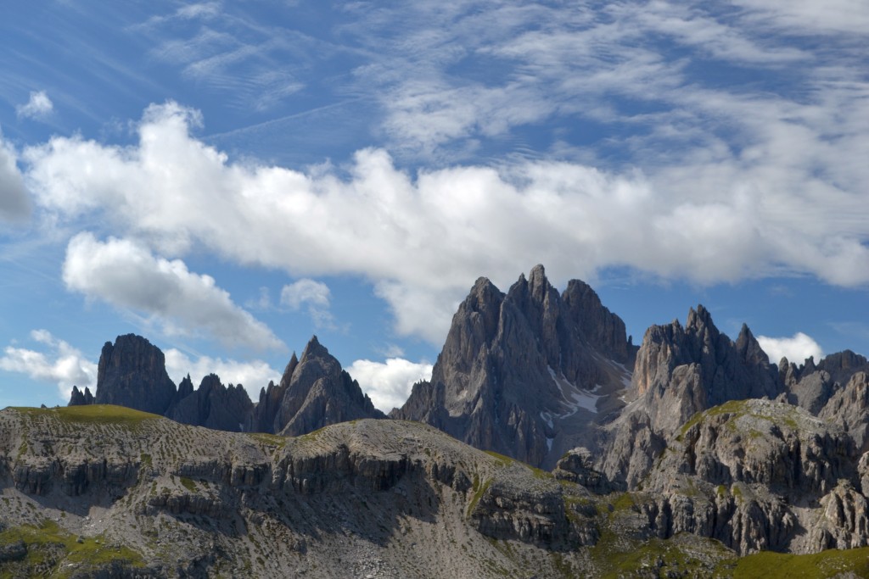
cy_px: 290
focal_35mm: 57
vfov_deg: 23.8
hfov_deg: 35.0
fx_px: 1376
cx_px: 434
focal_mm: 38
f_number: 7.1
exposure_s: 1/200
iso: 100
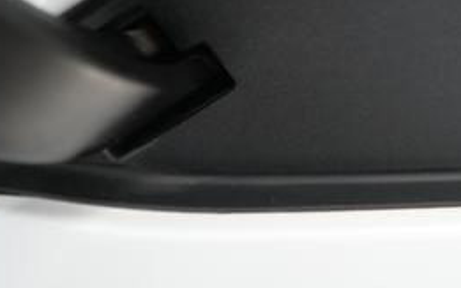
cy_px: -53
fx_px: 816
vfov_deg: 18.9
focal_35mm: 65
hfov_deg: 29.5
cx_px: 457
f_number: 2.8
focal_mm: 26
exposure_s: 1/250
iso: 4000
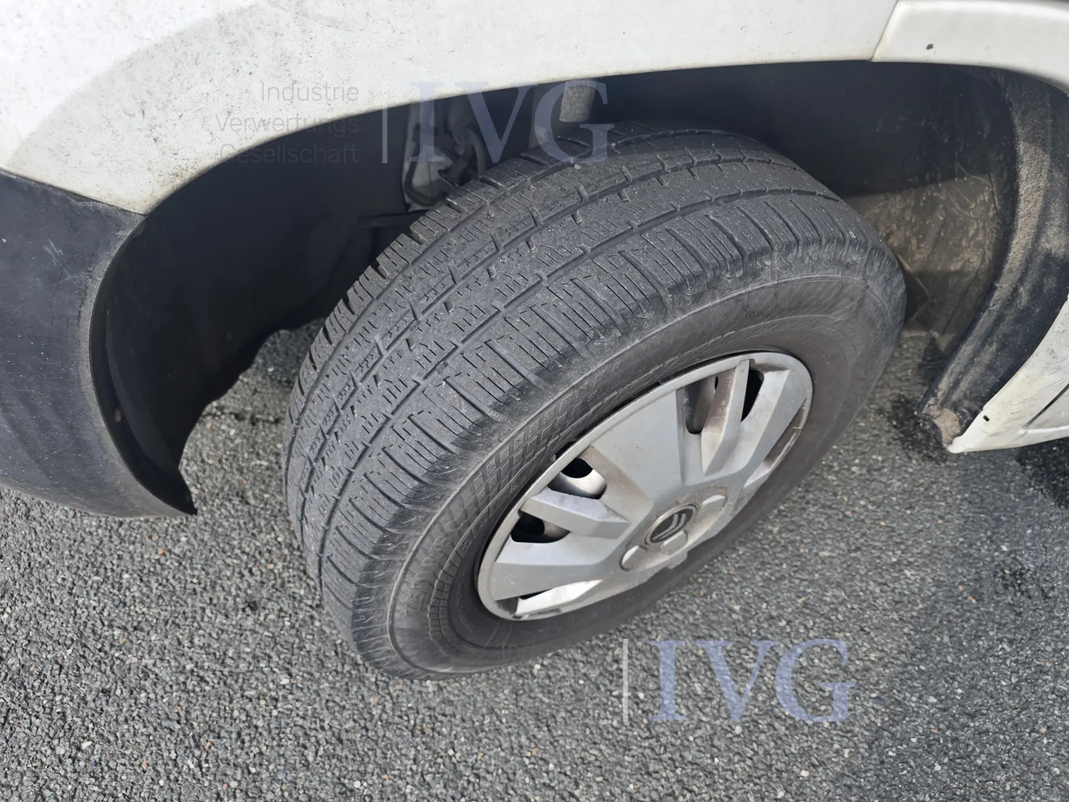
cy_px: 401
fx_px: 710
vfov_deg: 58.9
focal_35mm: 23
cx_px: 534
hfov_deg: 73.9
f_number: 1.7
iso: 12
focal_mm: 6.3
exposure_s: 1/205
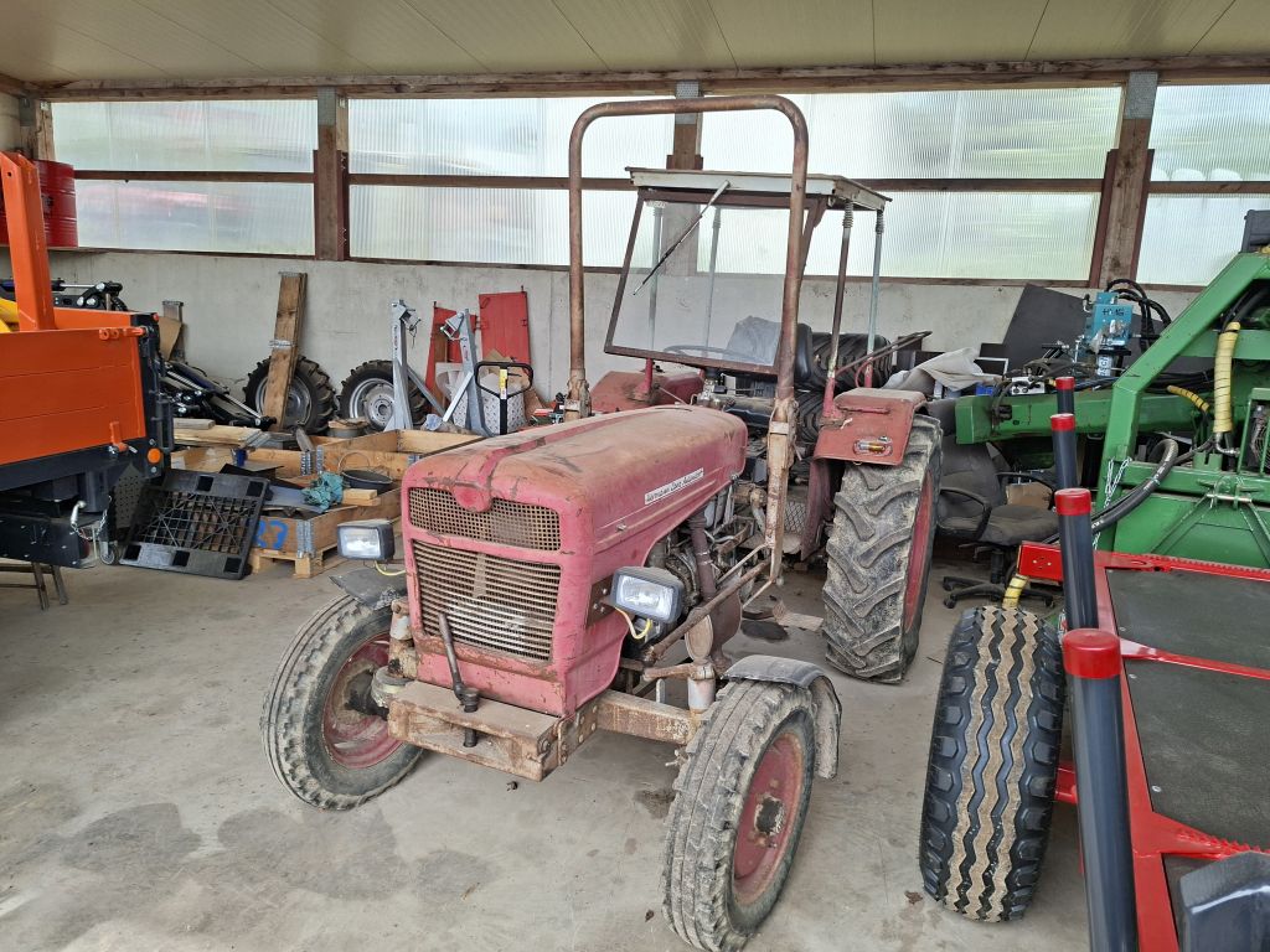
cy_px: 476
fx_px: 844
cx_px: 635
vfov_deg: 58.9
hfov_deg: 73.9
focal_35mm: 23
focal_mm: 5.54
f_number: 1.8
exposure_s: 1/392
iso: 50
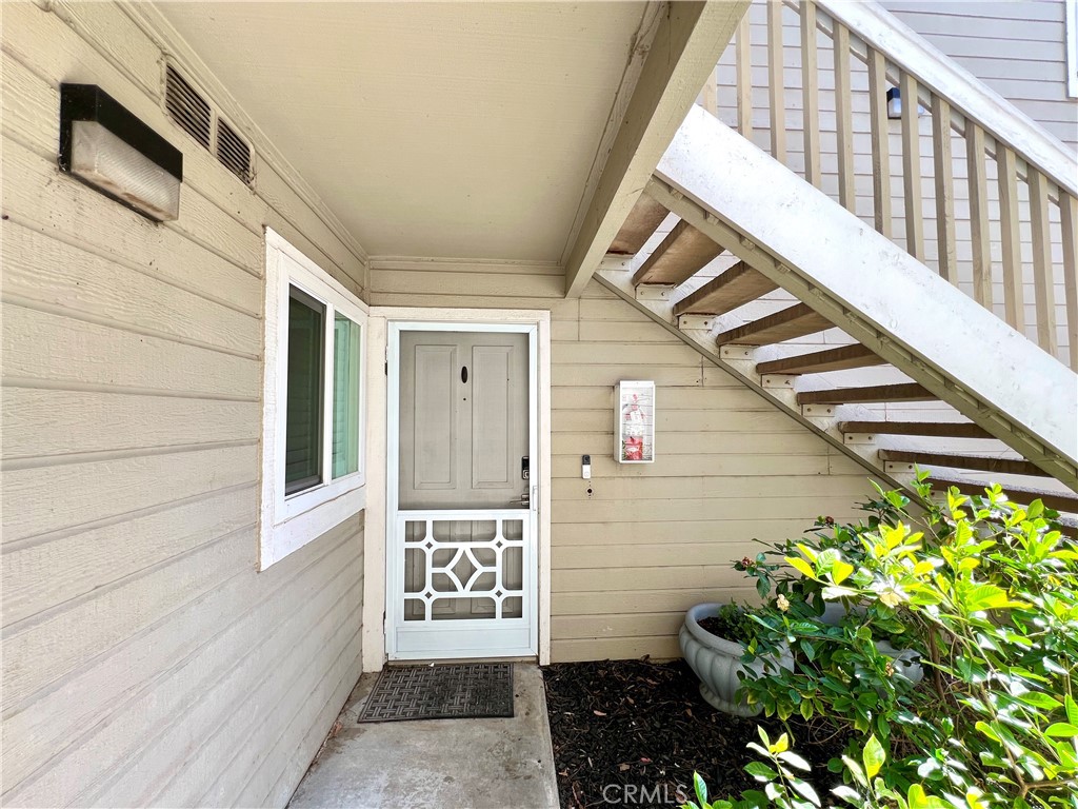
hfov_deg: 106.2
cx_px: 539
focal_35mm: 13
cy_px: 404
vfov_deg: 89.9
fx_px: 405
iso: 40
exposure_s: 1/99
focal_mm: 1.57
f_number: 1.8
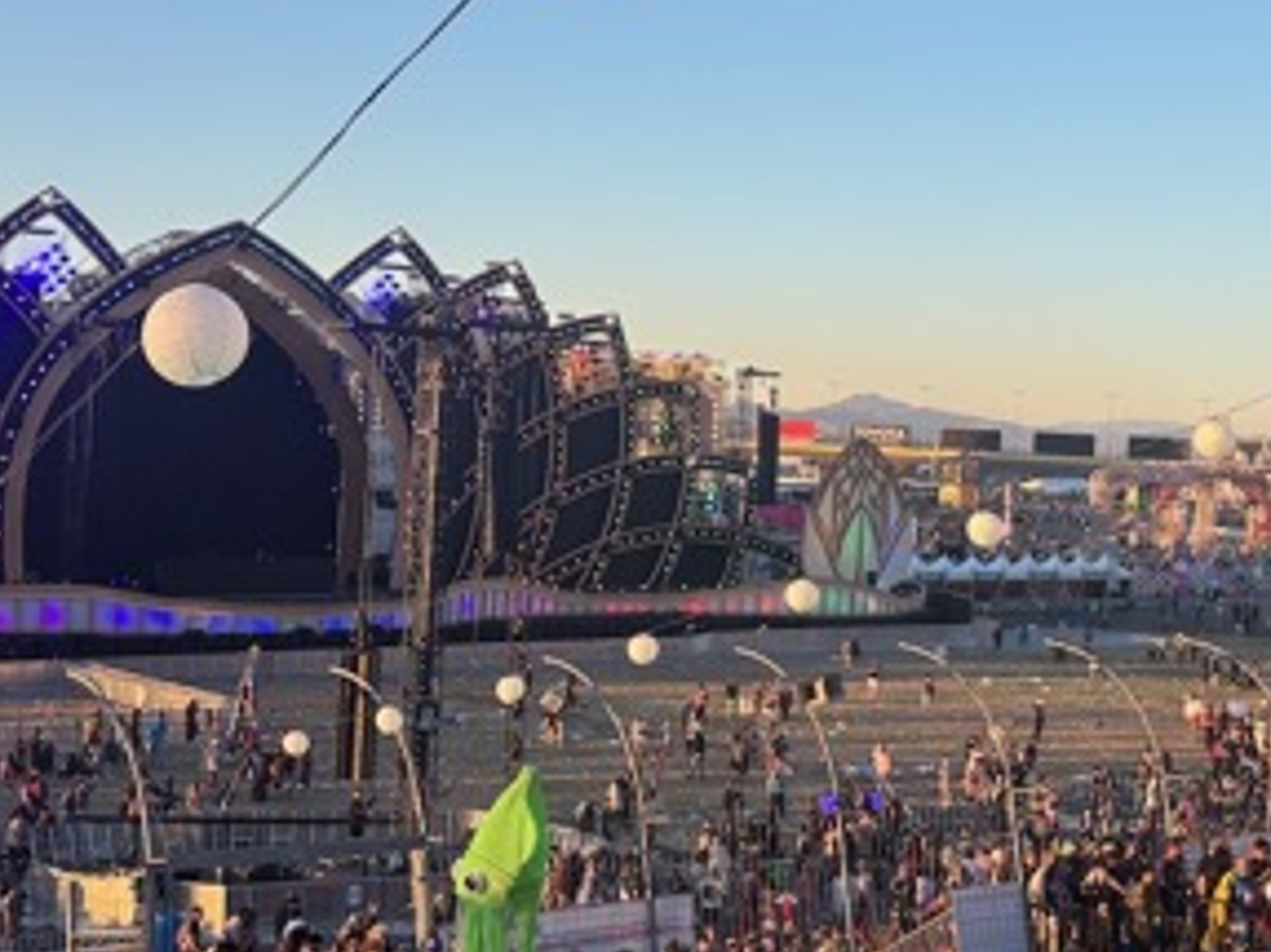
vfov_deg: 25.2
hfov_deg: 33.2
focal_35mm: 58
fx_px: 2129
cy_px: 385
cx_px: 678
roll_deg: -2.5
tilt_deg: +1.3
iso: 50
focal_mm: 5.96
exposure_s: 1/1103
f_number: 1.6
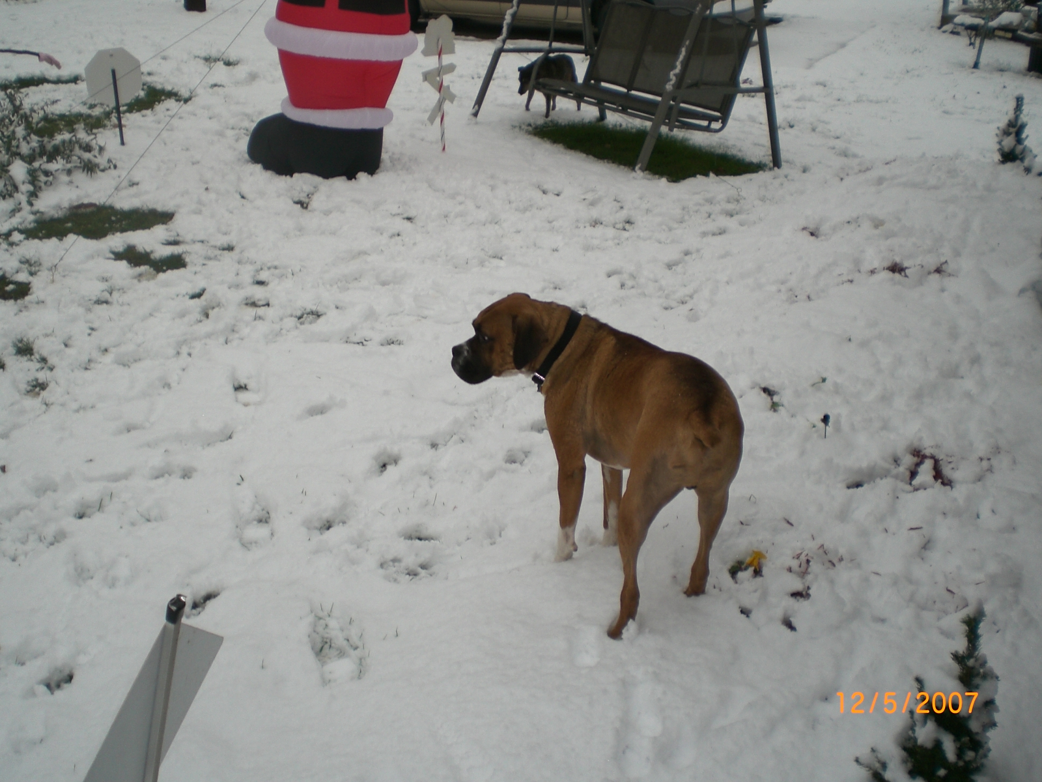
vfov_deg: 37.7
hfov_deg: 49.0
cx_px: 521
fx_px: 1144
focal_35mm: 38
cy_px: 391
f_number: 3.1
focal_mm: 6.3
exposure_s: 1/320
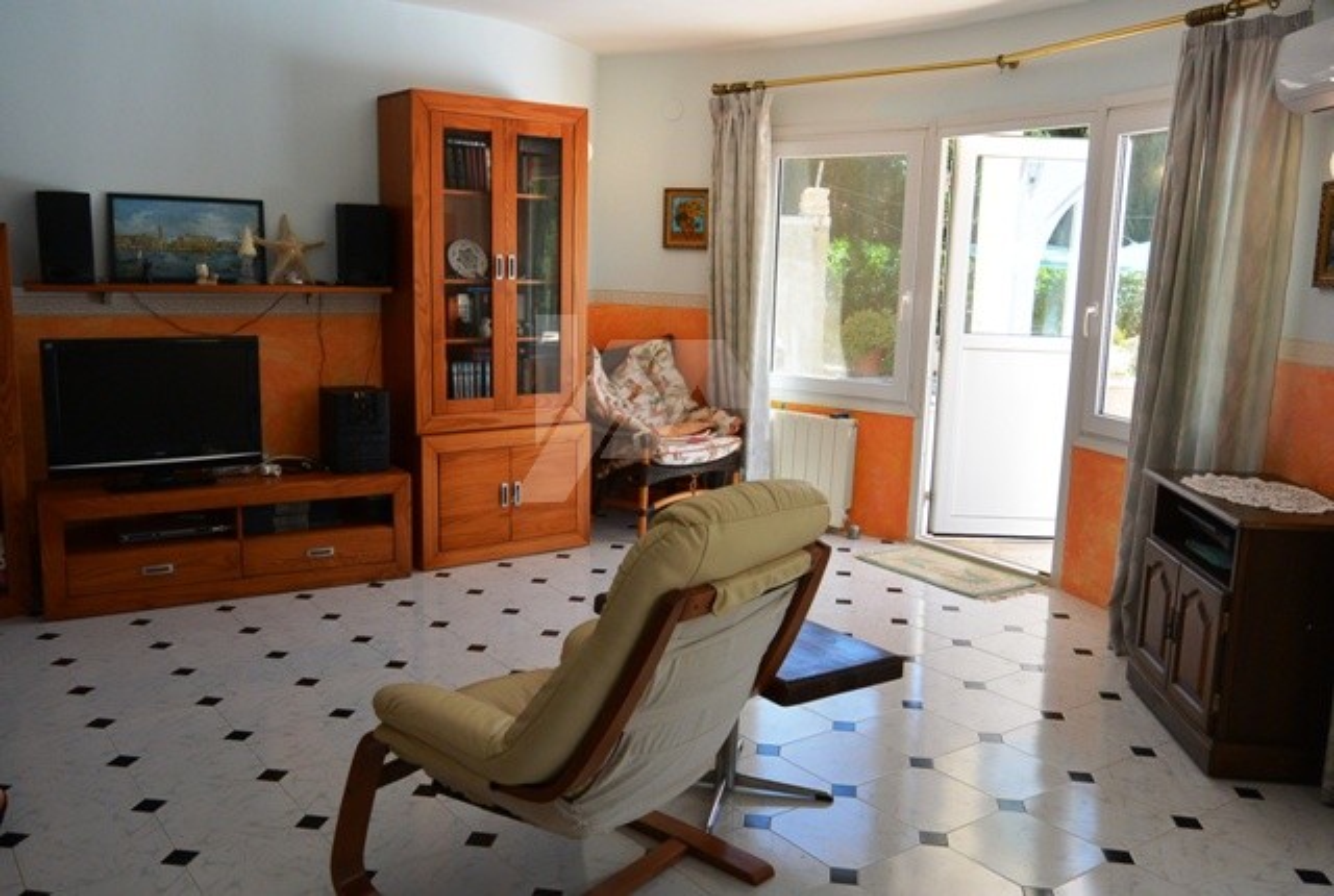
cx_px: 667
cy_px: 448
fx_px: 1077
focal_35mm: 29
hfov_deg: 63.5
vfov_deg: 45.2
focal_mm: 11
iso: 200
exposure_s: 1/400
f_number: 3.5
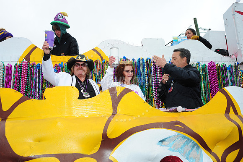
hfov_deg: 19.5
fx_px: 708
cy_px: 81
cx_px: 122
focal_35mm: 105
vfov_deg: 13.0
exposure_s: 1/80
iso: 250
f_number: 8
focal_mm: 105
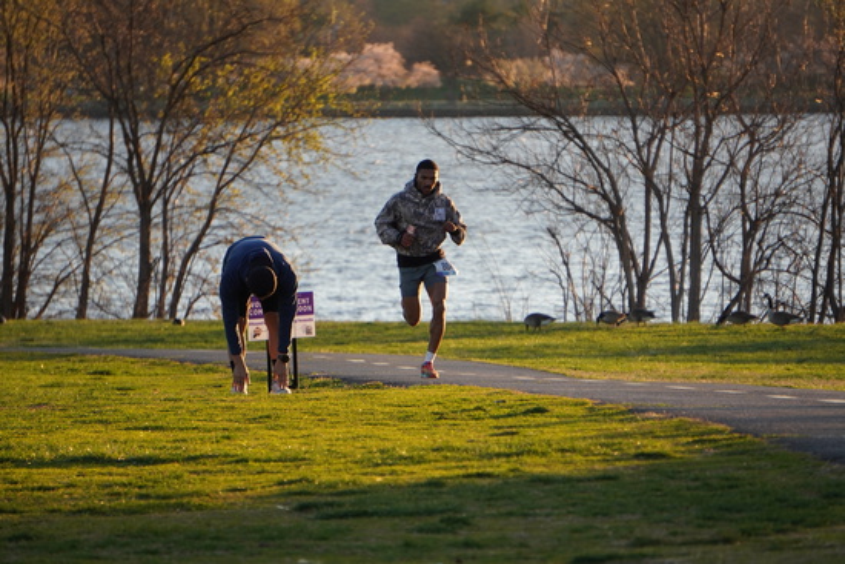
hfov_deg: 6.5
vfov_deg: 4.4
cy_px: 282
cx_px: 422
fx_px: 7395
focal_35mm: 315
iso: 500
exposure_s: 1/400
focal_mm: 210
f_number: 6.3
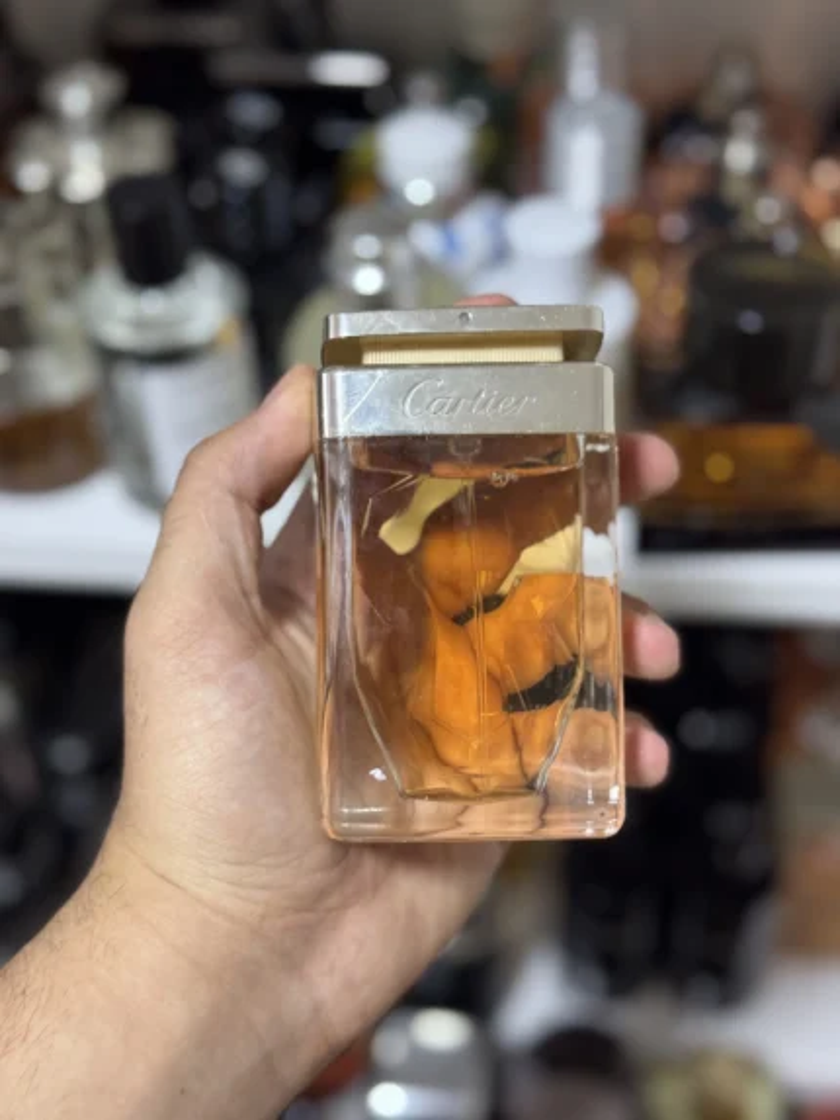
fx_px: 1552
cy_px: 560
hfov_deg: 30.3
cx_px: 420
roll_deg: +0.6
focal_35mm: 48
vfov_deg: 39.6
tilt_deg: -42.0
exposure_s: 1/50
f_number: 1.78
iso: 250
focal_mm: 6.76
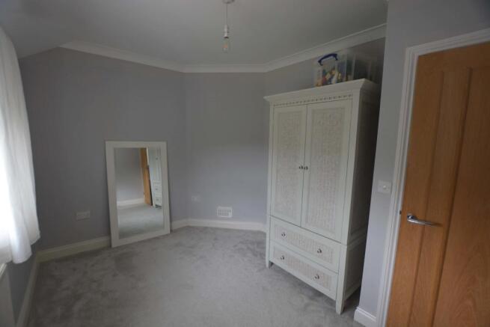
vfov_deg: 77.4
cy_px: 164
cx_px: 245
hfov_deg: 100.4
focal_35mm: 15
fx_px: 204
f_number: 4.5
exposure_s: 1/80
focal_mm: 10
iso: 400
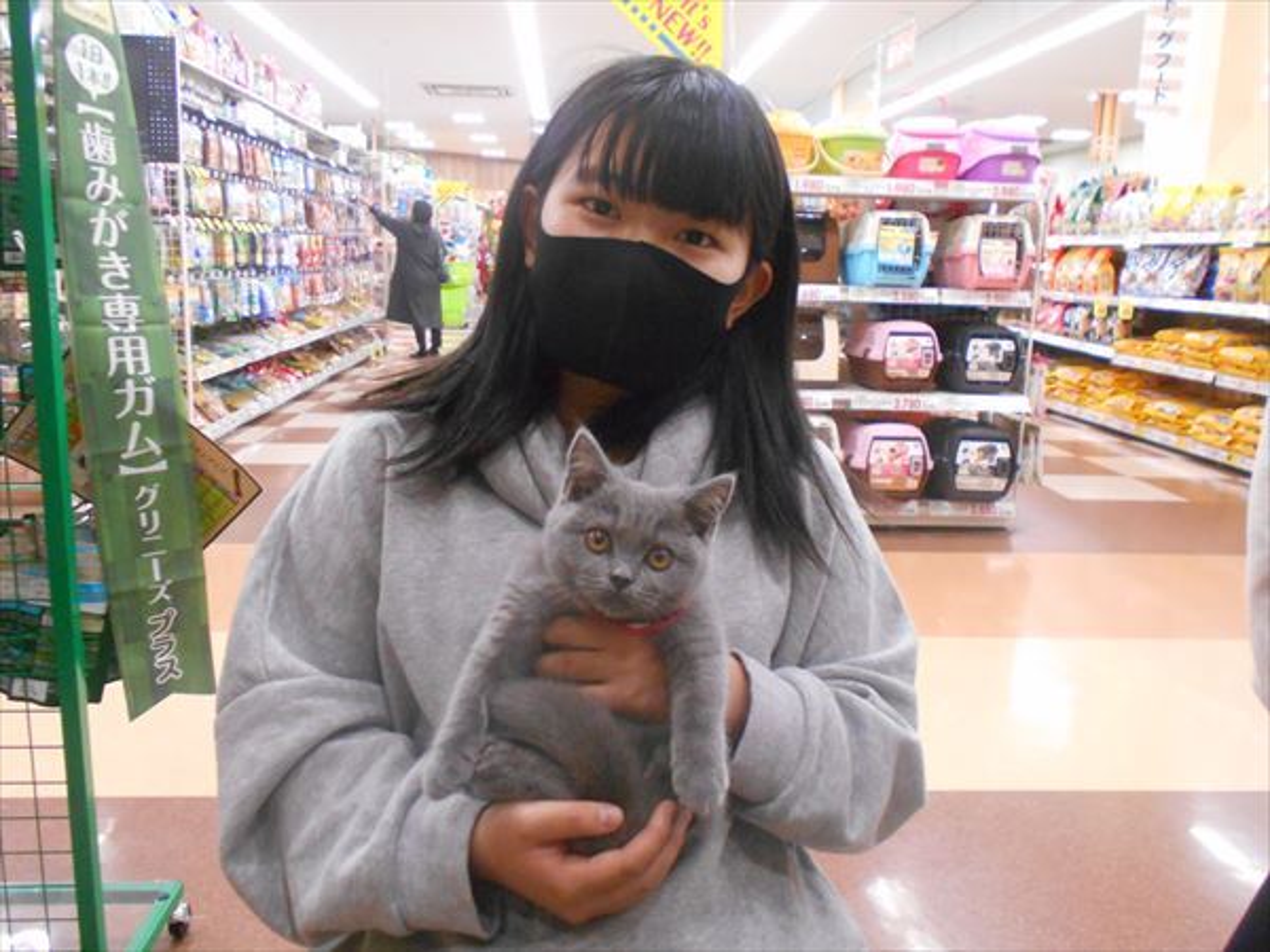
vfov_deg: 46.8
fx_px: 1101
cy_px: 476
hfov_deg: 60.0
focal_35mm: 30
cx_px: 635
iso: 800
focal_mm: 5.1
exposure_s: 1/60
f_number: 3.4
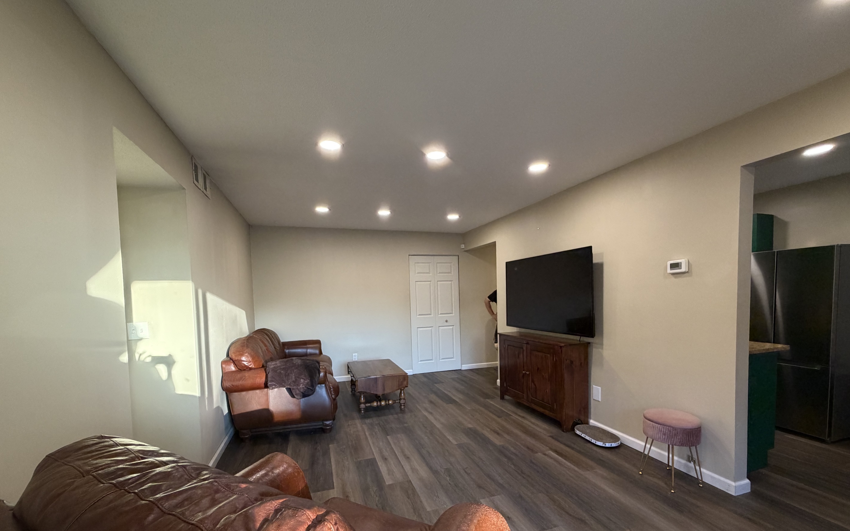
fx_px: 348
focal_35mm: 15
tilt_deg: -3.0
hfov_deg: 101.5
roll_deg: +2.2
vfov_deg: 74.2
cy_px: 313
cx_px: 424
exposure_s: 1/120
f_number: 2.2
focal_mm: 2.22
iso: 320
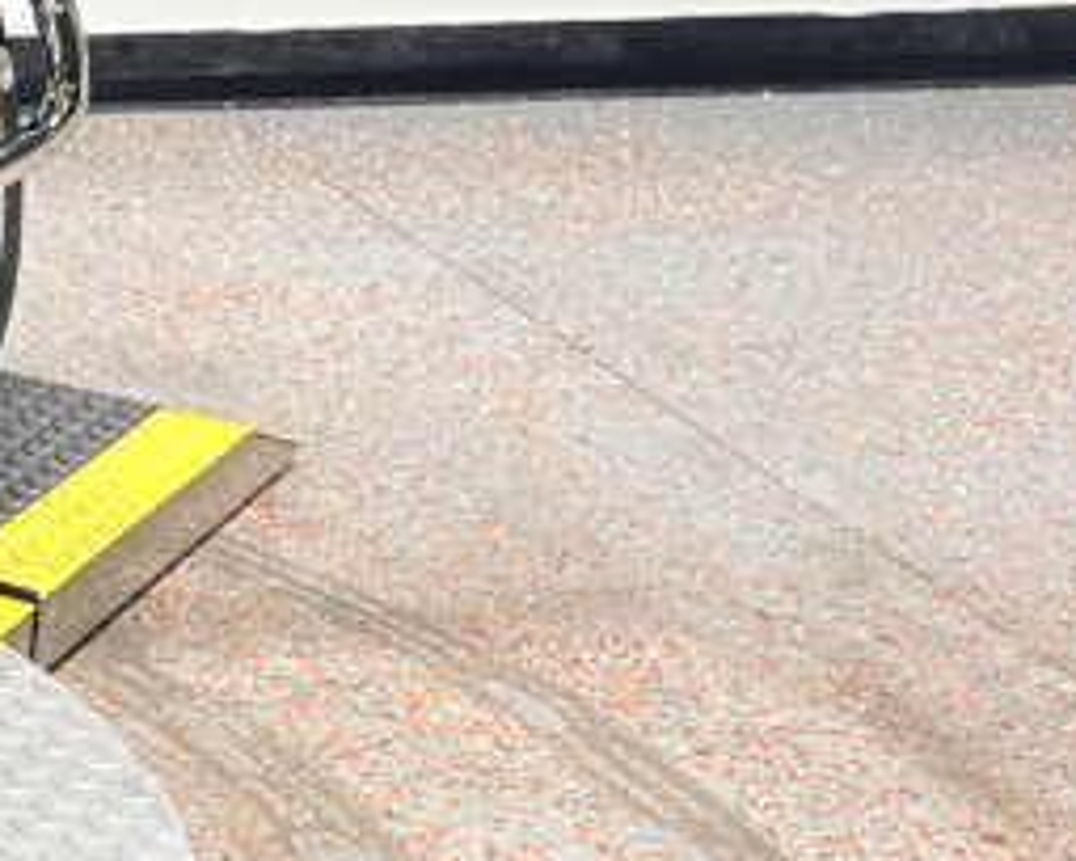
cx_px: -1002
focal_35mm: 106
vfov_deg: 14.3
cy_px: -17
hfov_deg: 15.1
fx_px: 3376
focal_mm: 5.96
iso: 40
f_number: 1.6
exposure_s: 1/120
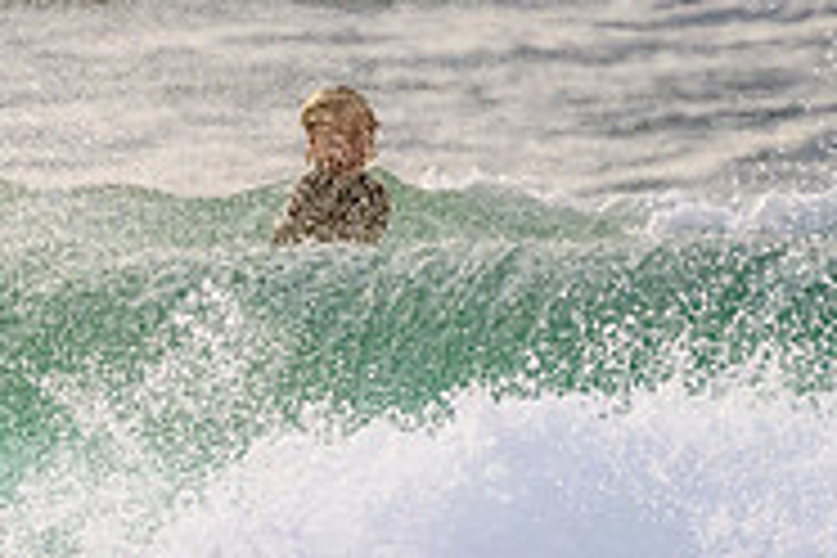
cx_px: -364
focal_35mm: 1872
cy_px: 814
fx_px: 43521
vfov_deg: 0.7
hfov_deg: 1.1
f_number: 5.6
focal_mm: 400
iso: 450
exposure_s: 1/2500
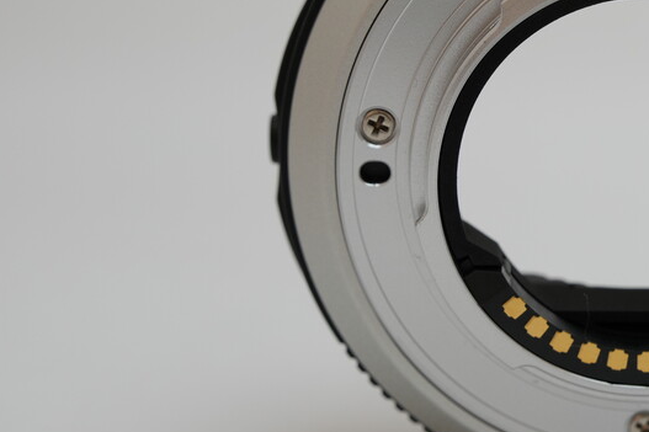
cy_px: 145
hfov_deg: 12.4
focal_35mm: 164
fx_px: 2960
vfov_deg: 8.3
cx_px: 633
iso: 400
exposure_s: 1/80
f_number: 8
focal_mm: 72.1
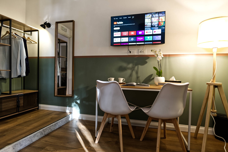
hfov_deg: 84.0
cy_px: 76
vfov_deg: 61.9
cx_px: 114
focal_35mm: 20
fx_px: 127
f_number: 1.8
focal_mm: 20
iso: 100
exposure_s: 1/15
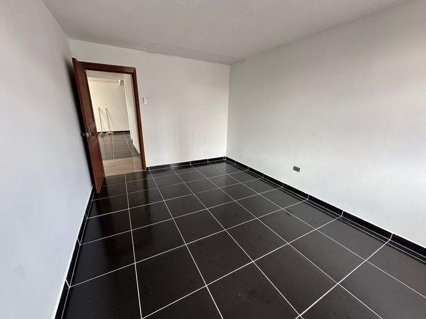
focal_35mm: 14
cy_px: 160
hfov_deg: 102.1
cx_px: 213
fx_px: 172
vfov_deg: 85.7
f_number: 2.2
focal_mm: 2.22
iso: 160
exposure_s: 1/120
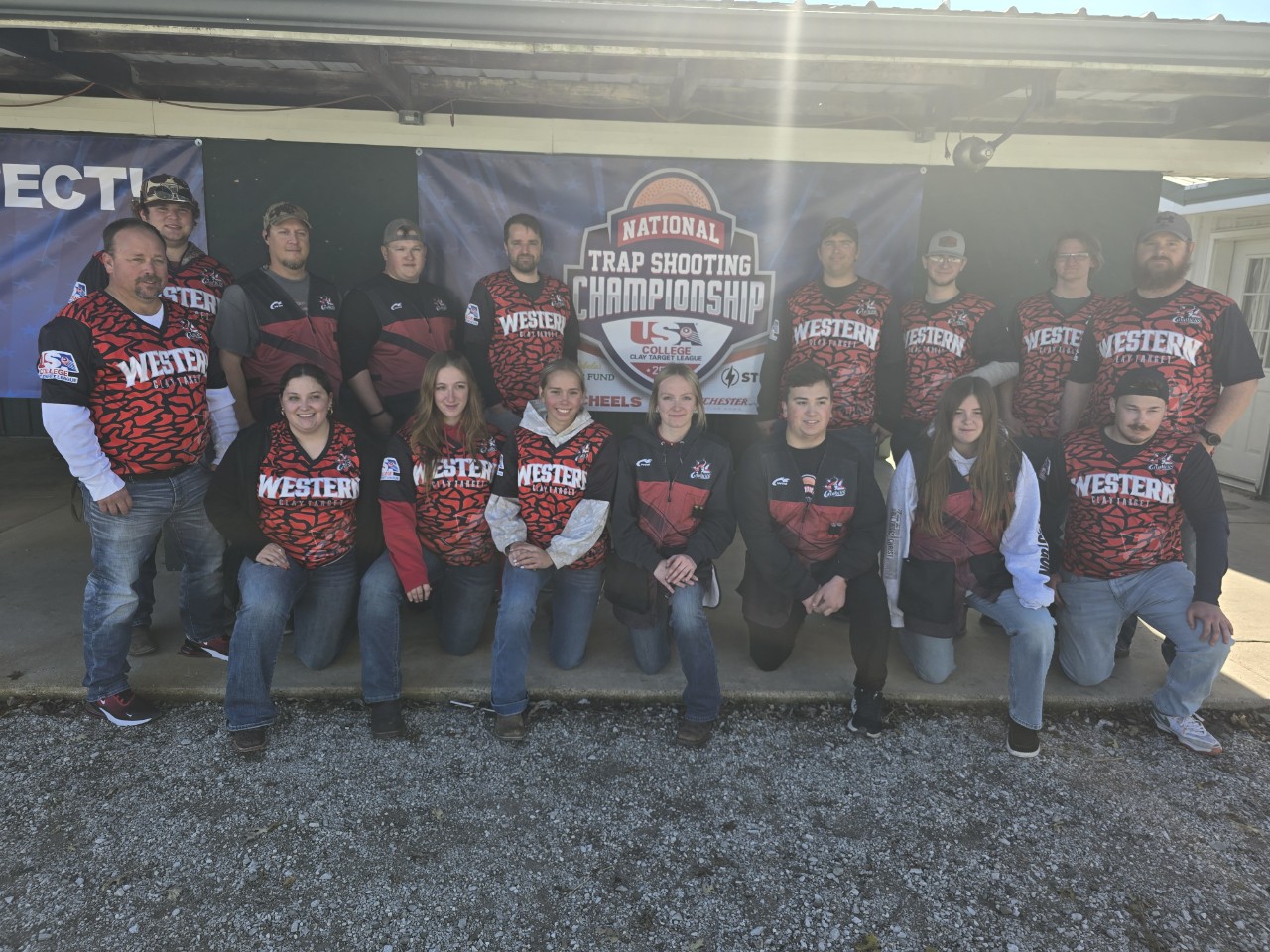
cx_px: 635
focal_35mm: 23
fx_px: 844
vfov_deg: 58.9
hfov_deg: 73.9
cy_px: 476
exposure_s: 1/316
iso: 12
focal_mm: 6.3
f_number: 1.7
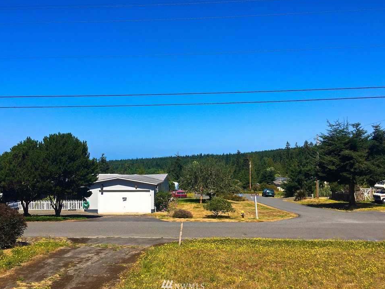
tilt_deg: +3.1
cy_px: 145
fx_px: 345
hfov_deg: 58.3
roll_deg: -0.1
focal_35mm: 31
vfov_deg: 45.4
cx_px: 184
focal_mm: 4.15
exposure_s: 1/1980
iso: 32
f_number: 2.2
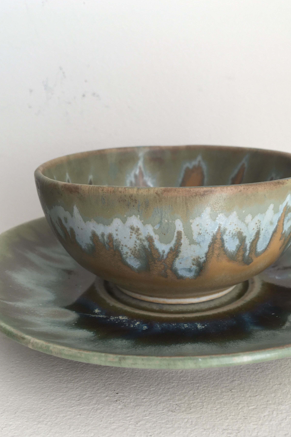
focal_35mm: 34
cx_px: 158
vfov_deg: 55.7
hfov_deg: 38.9
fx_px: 412
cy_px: 234
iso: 40
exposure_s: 1/100
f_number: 2.2
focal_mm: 4.15
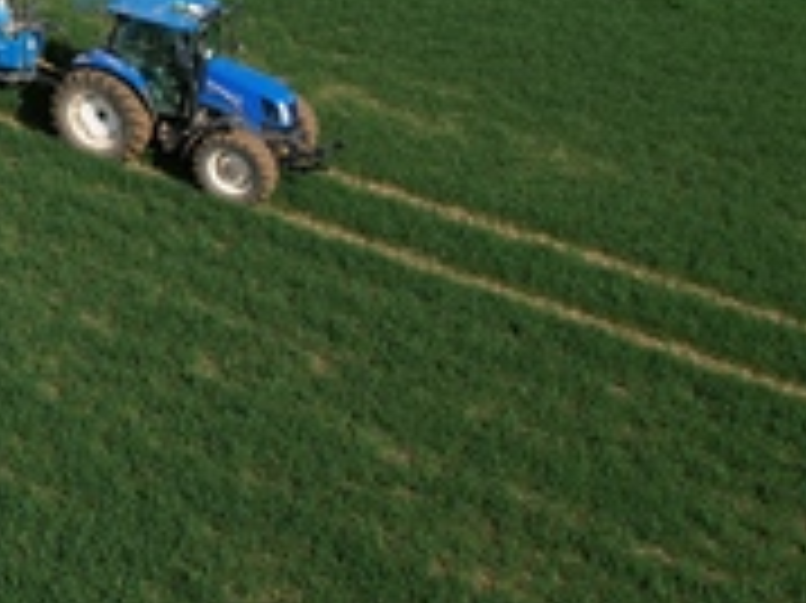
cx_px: -176
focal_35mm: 65
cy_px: -178
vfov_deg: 20.6
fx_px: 1512
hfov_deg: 26.4
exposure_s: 1/2500
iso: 110
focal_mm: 8.38
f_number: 2.8
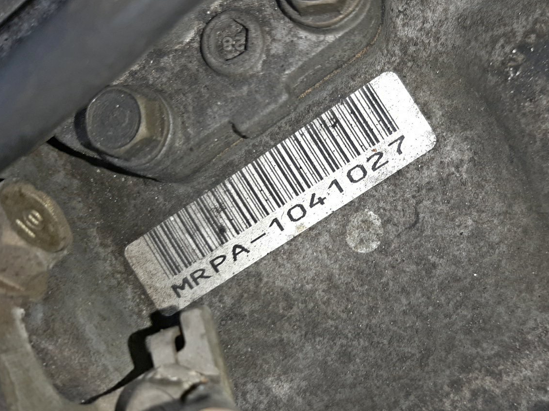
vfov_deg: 42.9
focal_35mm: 33
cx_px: 306
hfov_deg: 55.2
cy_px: 228
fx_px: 523
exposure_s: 1/50
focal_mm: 3.93
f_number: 1.7
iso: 56
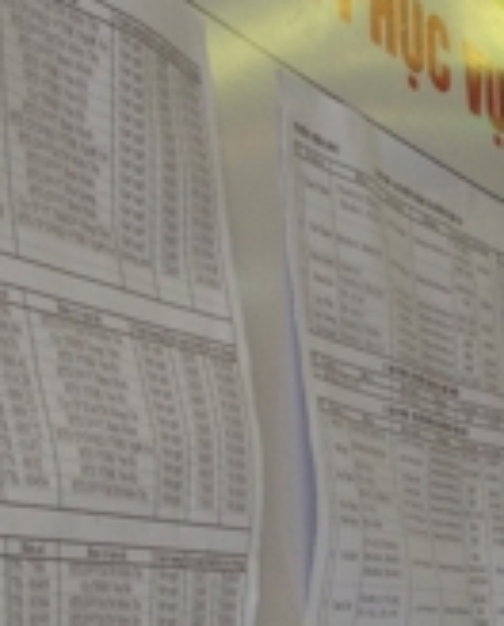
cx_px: 725
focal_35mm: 133
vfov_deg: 14.3
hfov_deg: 11.2
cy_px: 603
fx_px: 2471
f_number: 2.4
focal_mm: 4.28
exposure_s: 1/120
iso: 64
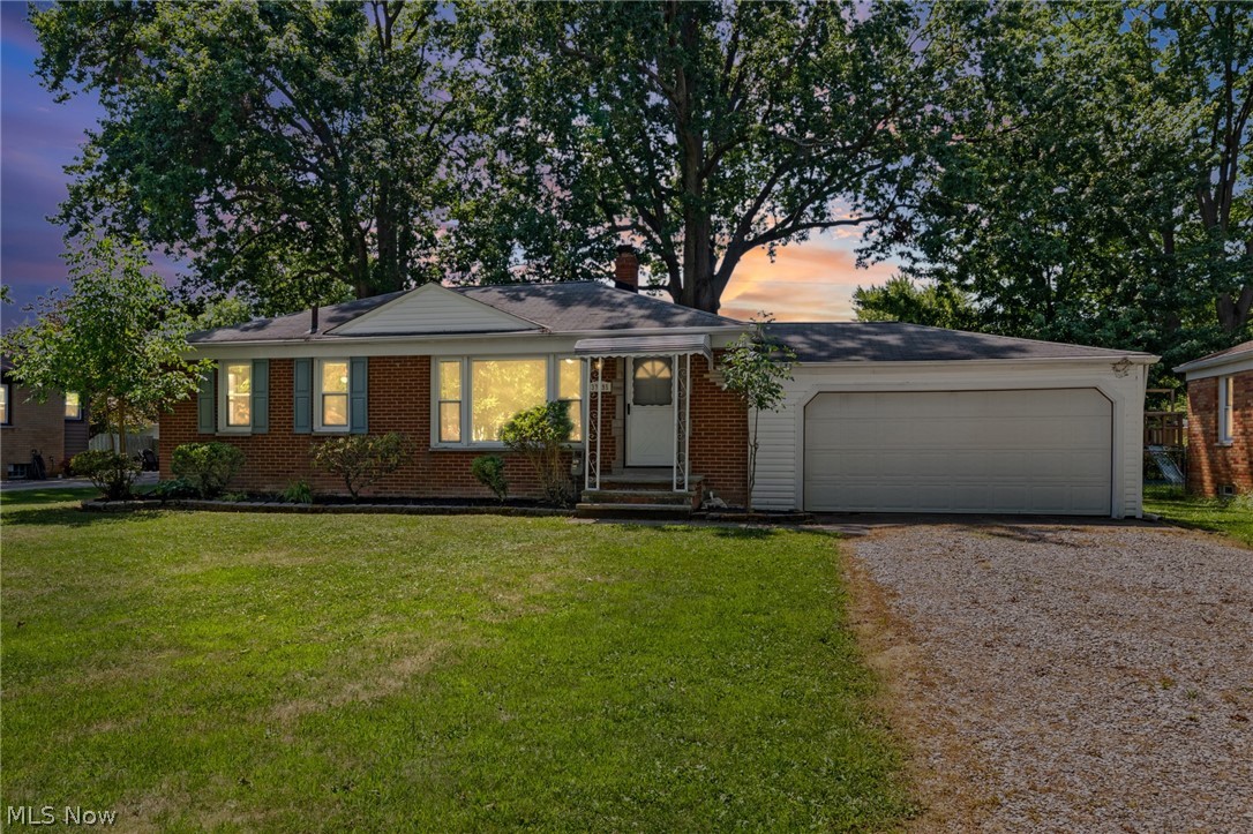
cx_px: 626
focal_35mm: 22
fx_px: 765
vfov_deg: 57.2
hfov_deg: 78.6
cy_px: 417
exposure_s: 1/125
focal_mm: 15
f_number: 9
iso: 250
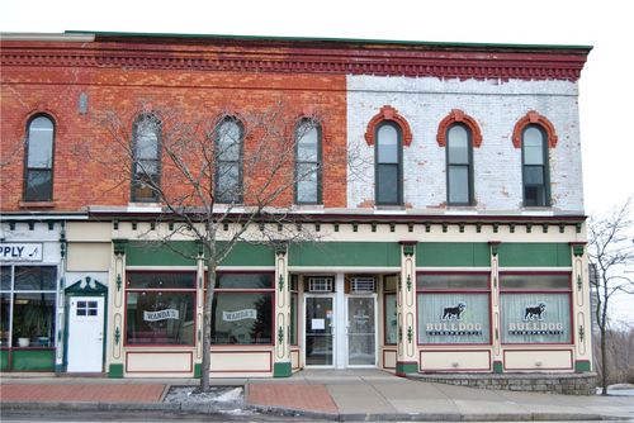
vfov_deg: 28.1
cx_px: 317
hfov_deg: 41.1
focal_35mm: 48
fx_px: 846
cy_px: 212
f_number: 5
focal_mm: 32
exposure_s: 1/100
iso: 200
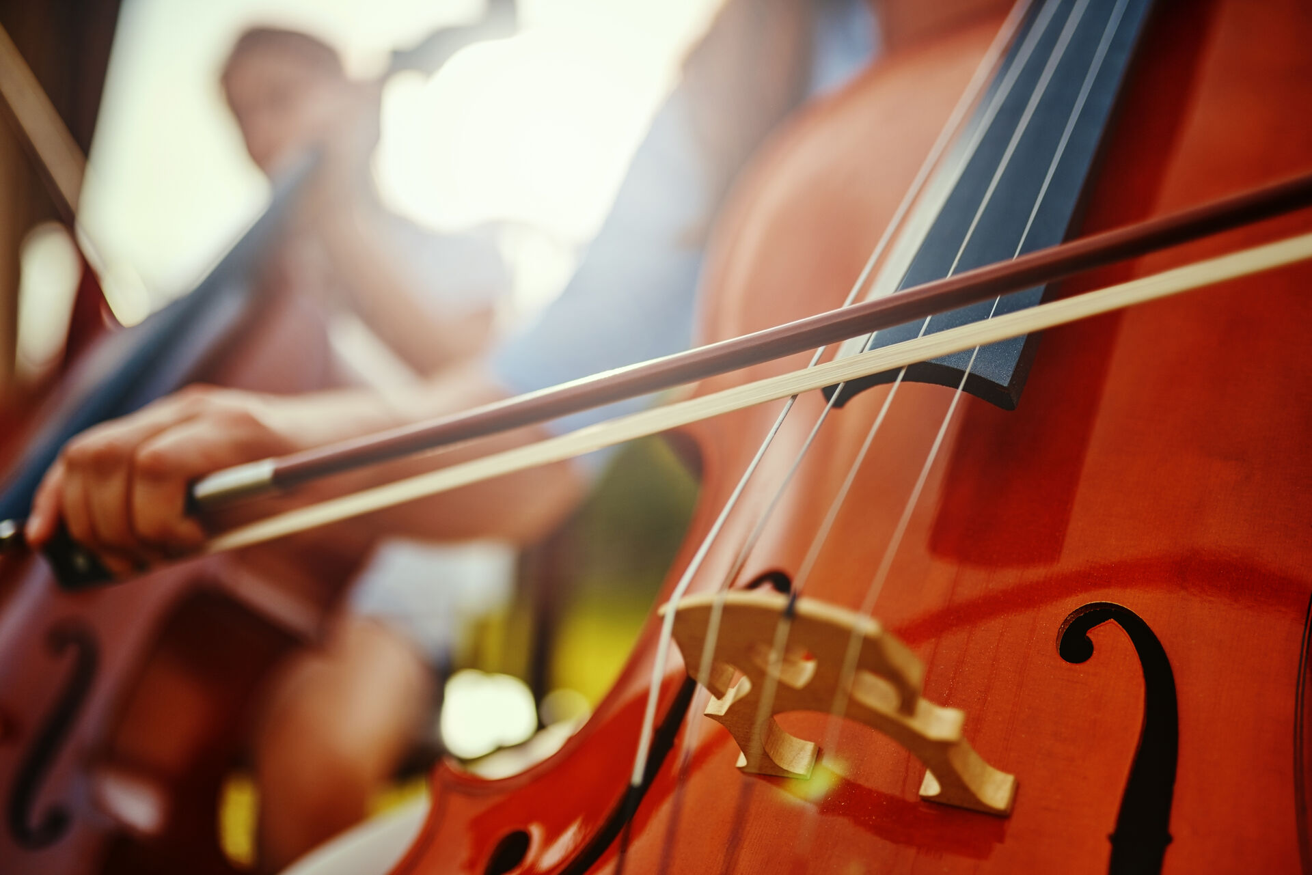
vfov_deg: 37.9
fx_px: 1276
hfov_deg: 54.4
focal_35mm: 35
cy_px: 438
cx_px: 656
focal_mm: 35
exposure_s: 1/5000
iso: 200
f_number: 1.6
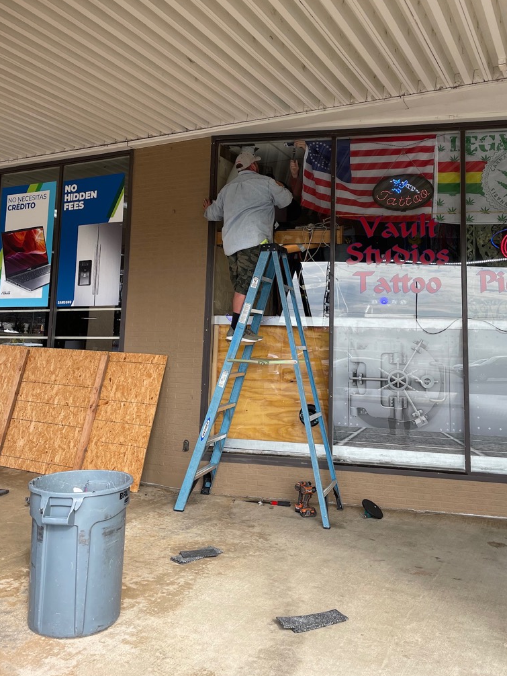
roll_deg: -0.9
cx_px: 263
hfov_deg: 45.5
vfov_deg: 58.0
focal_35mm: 31
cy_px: 276
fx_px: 605
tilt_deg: +7.3
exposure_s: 1/779
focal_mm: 4.2
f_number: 1.6
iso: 32
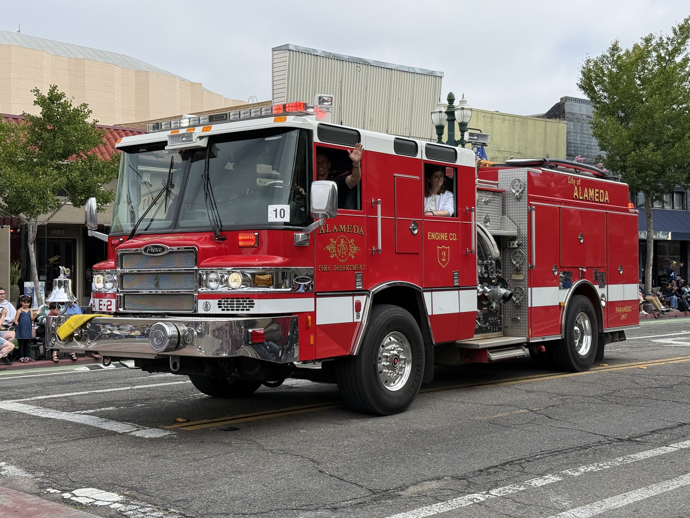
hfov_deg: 39.7
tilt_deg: +0.2
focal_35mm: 48
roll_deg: -0.2
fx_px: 957
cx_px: 345
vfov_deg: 30.3
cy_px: 259
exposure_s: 1/3534
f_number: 1.78
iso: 80
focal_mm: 6.76
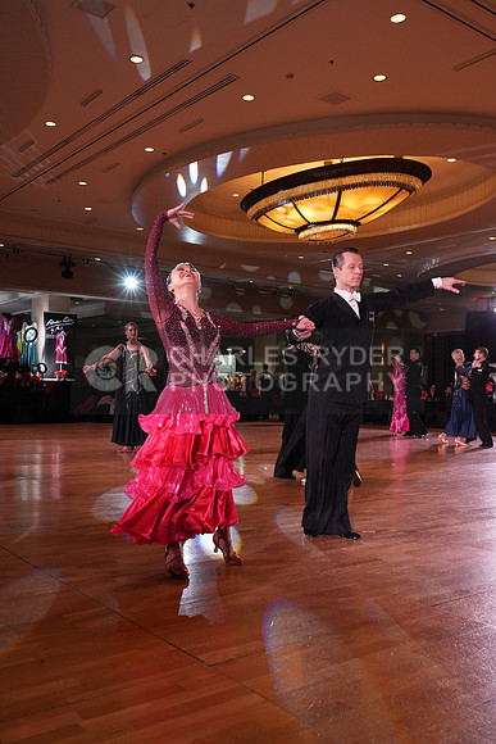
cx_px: 248
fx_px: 661
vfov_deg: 58.7
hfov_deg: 41.1
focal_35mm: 32
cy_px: 372
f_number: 5
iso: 2000
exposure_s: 1/200
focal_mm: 32
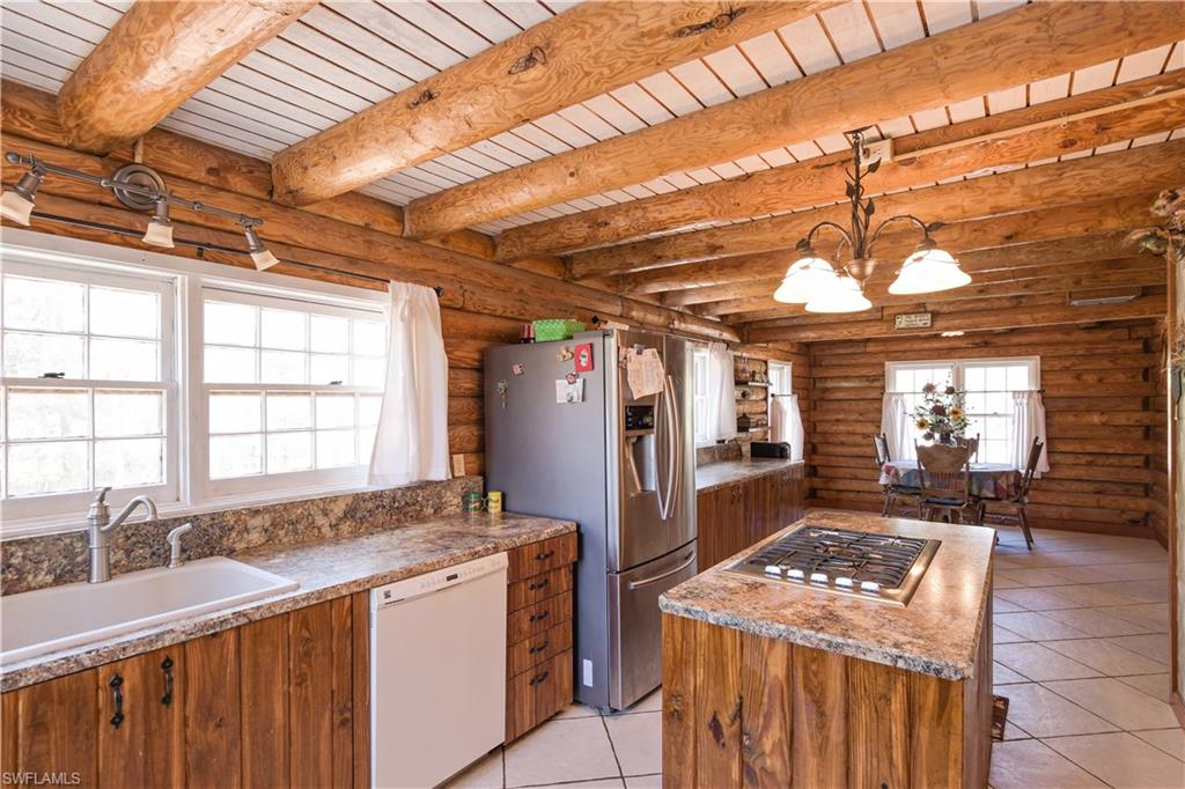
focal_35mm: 15
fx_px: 494
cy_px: 394
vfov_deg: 77.3
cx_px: 592
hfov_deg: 100.4
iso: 200
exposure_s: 1/5
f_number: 8
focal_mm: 10
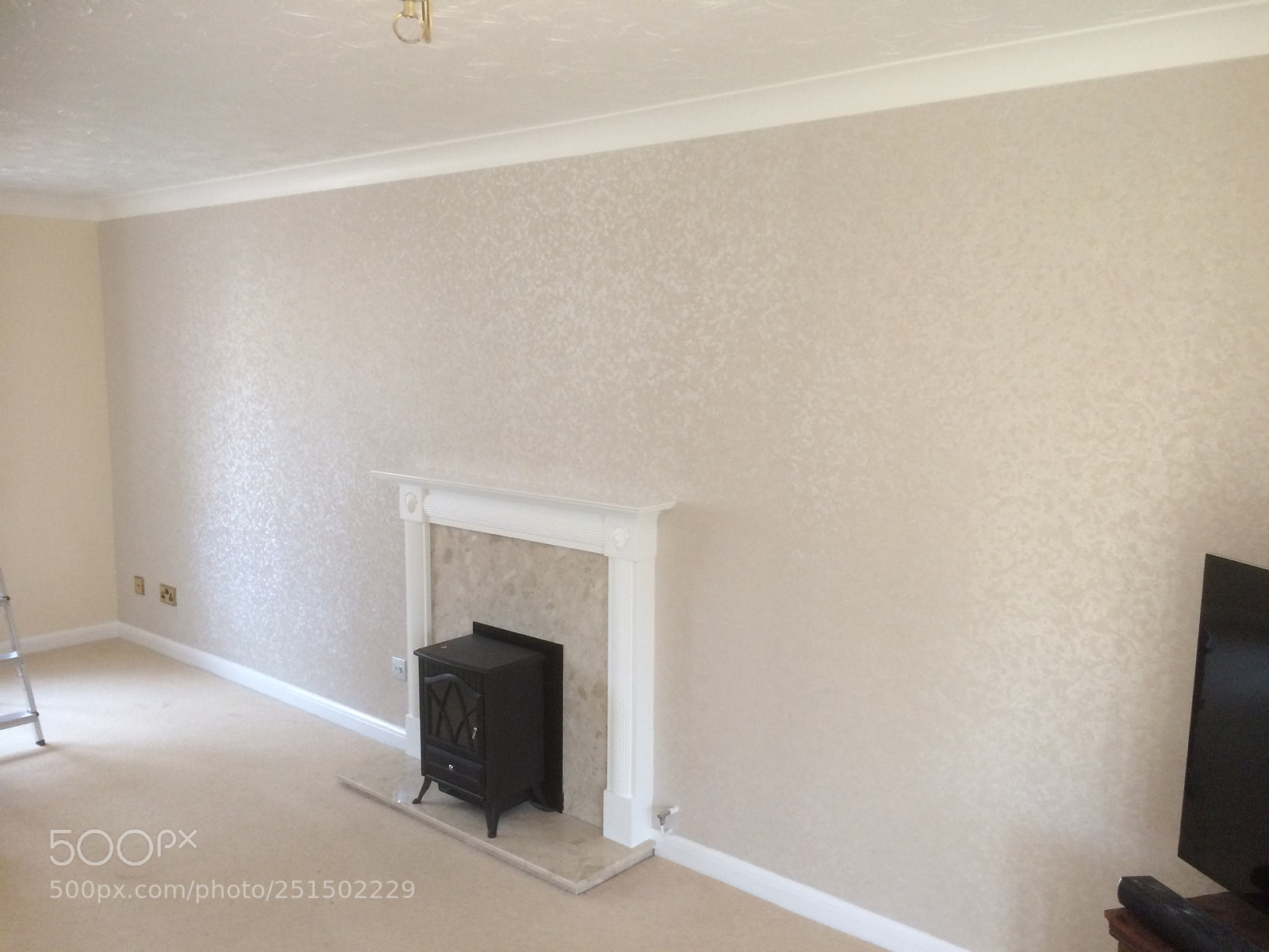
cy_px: 476
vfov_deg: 48.2
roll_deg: -0.4
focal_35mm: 29
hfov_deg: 61.7
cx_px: 634
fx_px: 1063
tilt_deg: -6.9
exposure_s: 1/33
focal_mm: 4.15
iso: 80
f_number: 2.2
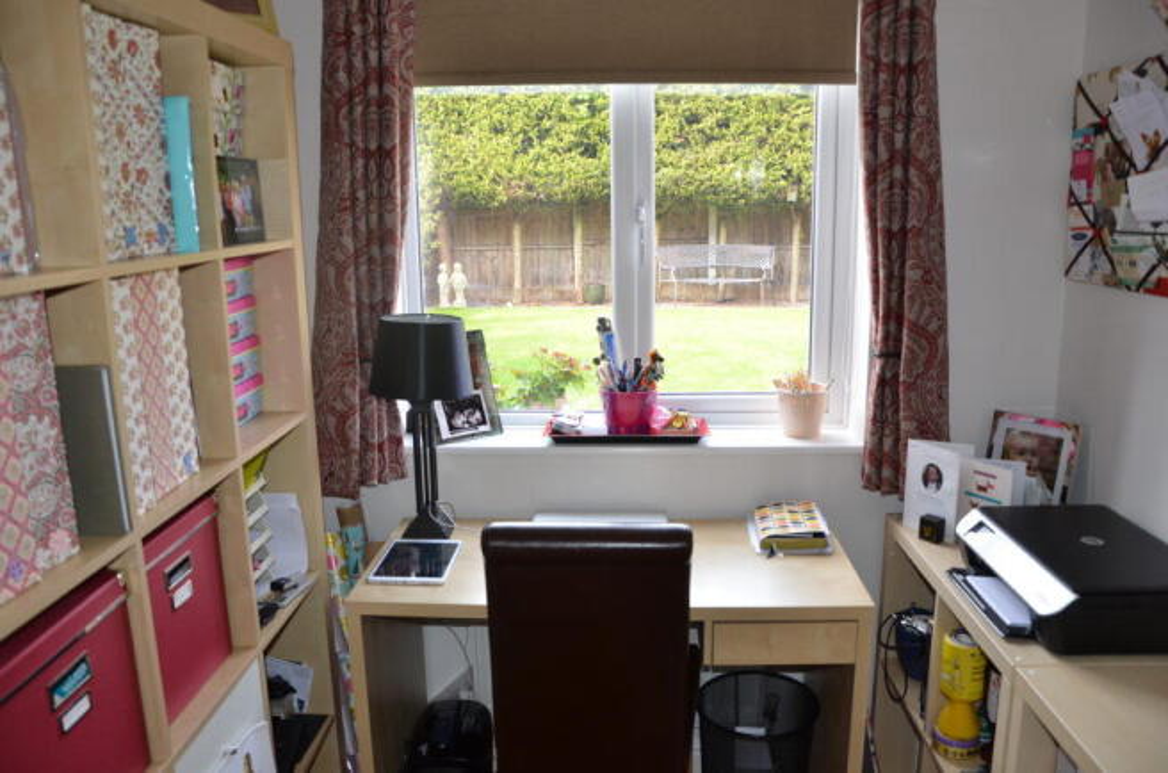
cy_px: 386
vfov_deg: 47.7
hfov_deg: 67.5
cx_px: 584
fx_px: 874
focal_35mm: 27
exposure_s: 1/125
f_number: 3.5
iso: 360
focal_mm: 18
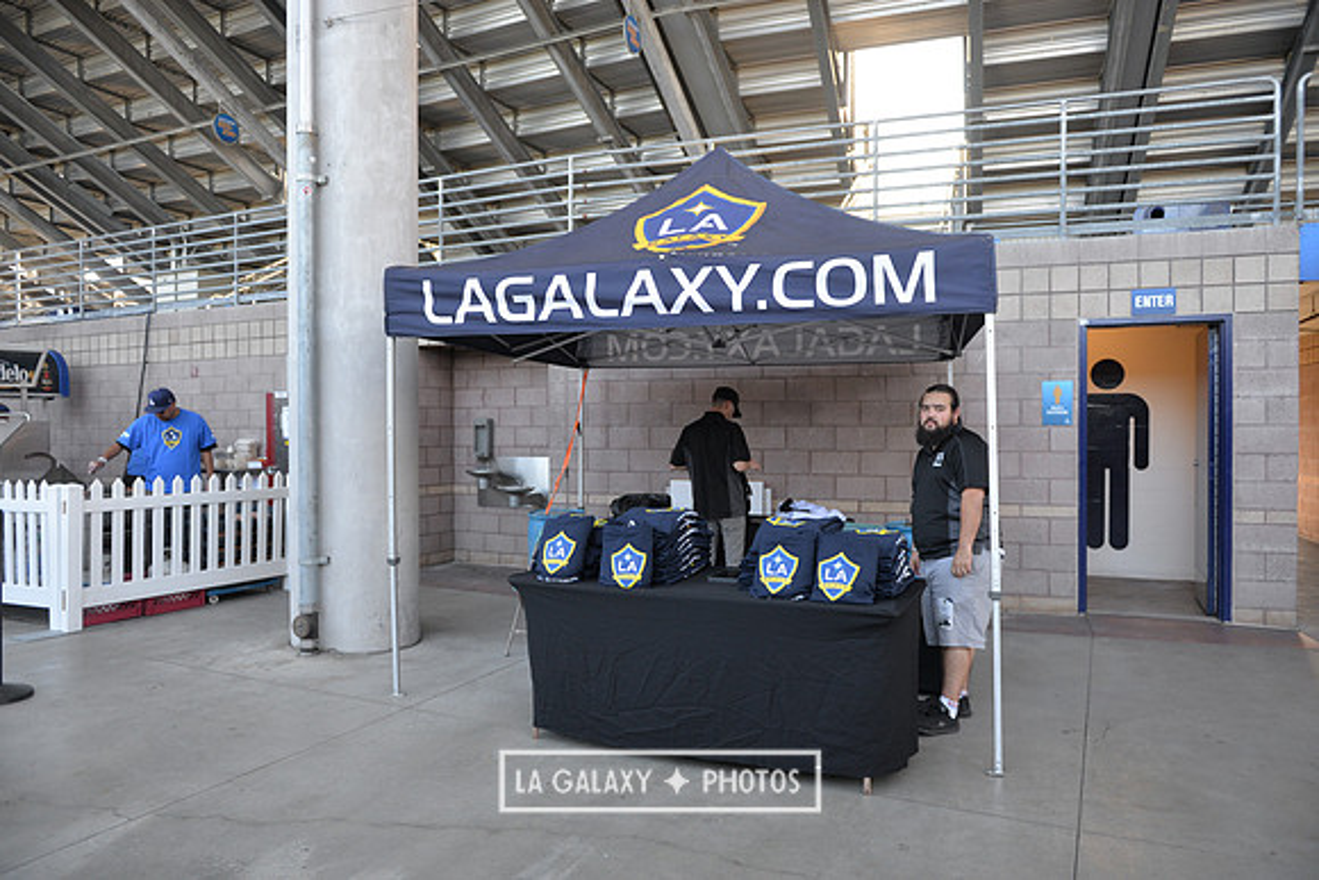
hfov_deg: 73.7
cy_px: 440
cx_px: 660
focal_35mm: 24
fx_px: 879
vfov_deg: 53.2
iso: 640
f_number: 2.8
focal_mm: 24
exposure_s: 1/640
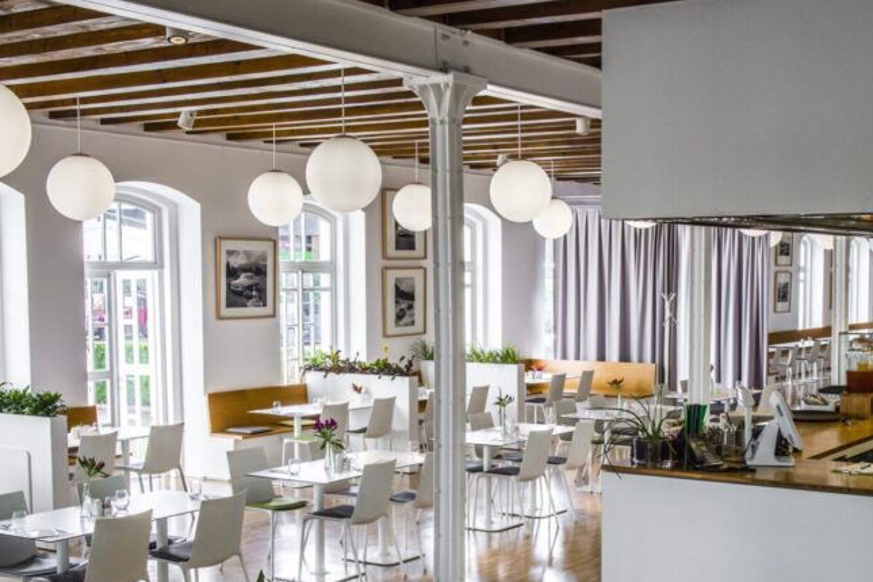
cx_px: 528
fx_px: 1309
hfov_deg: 36.7
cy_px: 378
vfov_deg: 25.0
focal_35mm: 54
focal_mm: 34
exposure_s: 1/30
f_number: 8
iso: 400
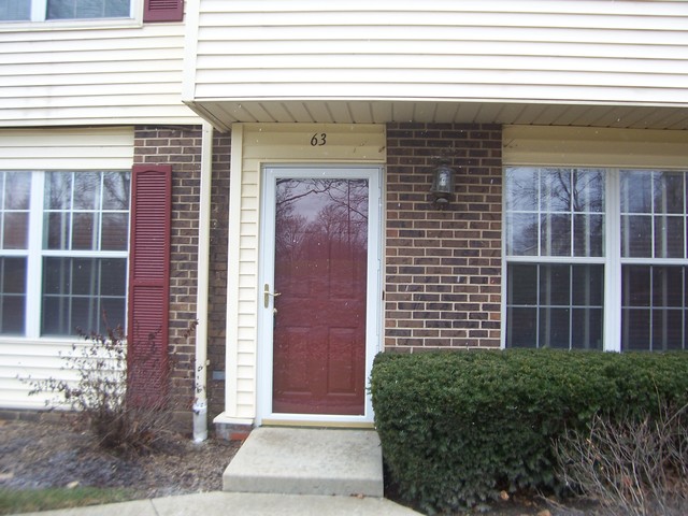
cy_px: 258
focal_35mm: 34
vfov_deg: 41.8
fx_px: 676
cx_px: 344
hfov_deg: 54.0
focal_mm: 5.6
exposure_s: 1/90
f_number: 2.7
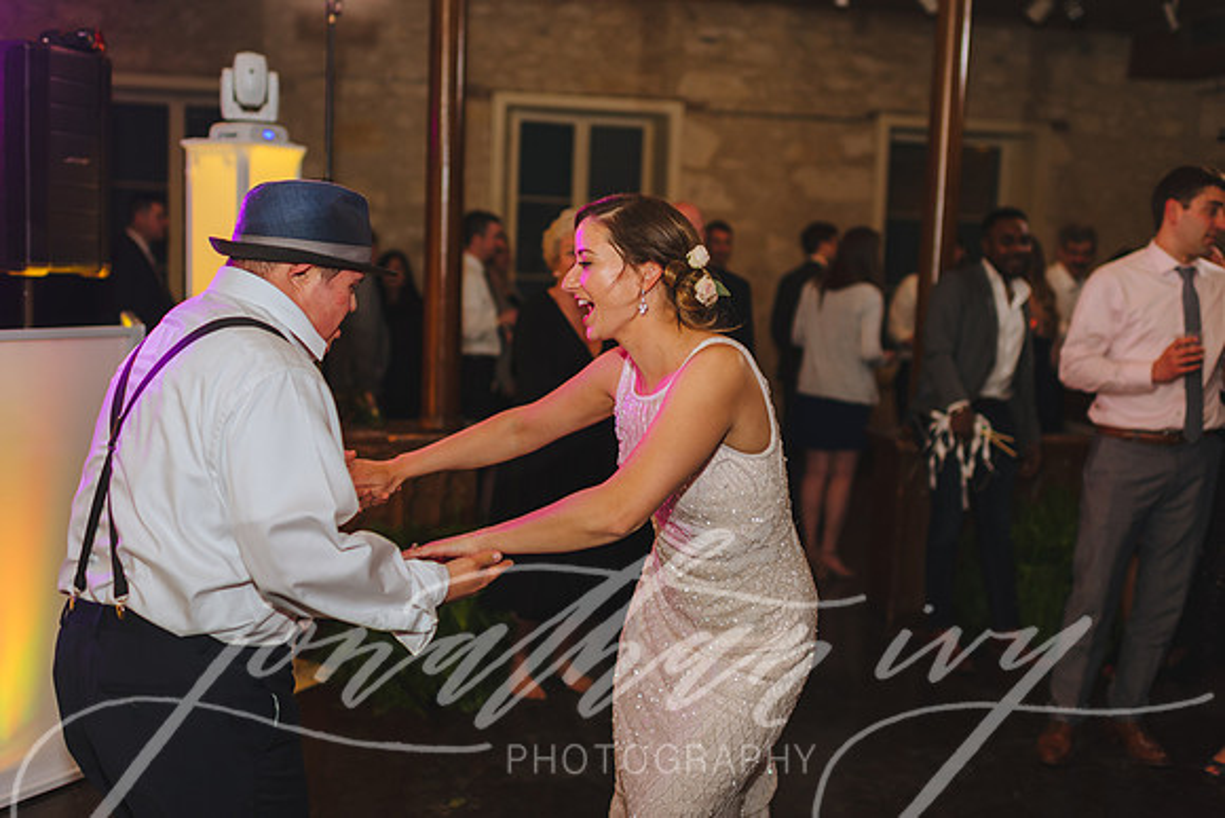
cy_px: 391
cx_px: 612
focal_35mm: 37
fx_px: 1245
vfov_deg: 36.3
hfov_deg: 52.4
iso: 640
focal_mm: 35
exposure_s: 1/200
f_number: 2
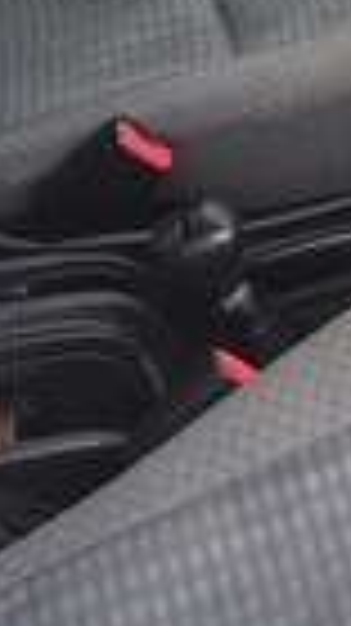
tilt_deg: -26.6
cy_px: -68
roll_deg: -4.2
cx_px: 792
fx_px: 1873
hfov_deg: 9.7
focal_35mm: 113
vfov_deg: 18.2
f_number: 2.2
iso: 32
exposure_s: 1/50
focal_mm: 4.15
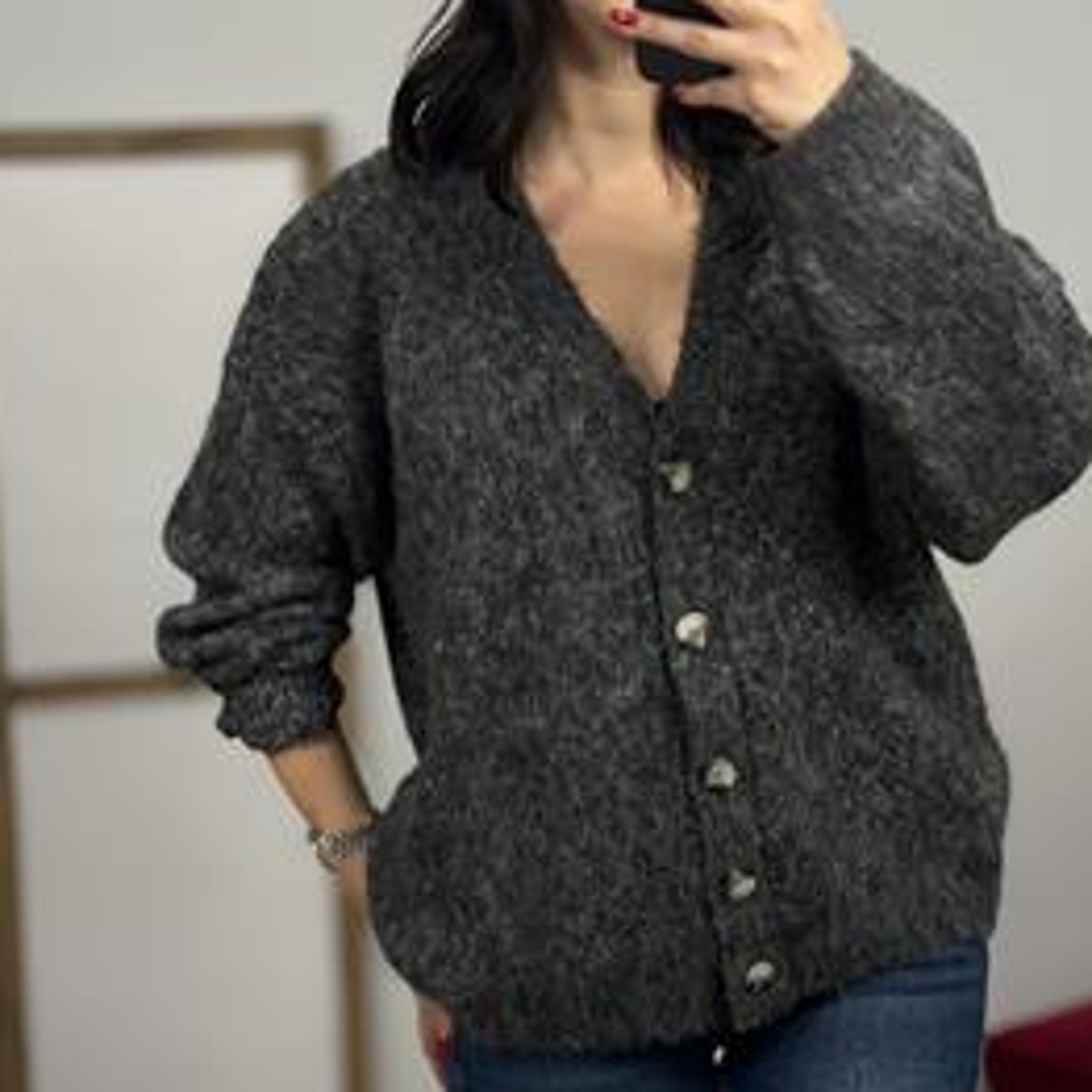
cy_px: 656
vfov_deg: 25.7
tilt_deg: -29.6
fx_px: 2391
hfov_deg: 25.7
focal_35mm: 67
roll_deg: +4.4
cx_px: 559
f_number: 1.78
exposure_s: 1/100
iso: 100
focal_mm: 6.86
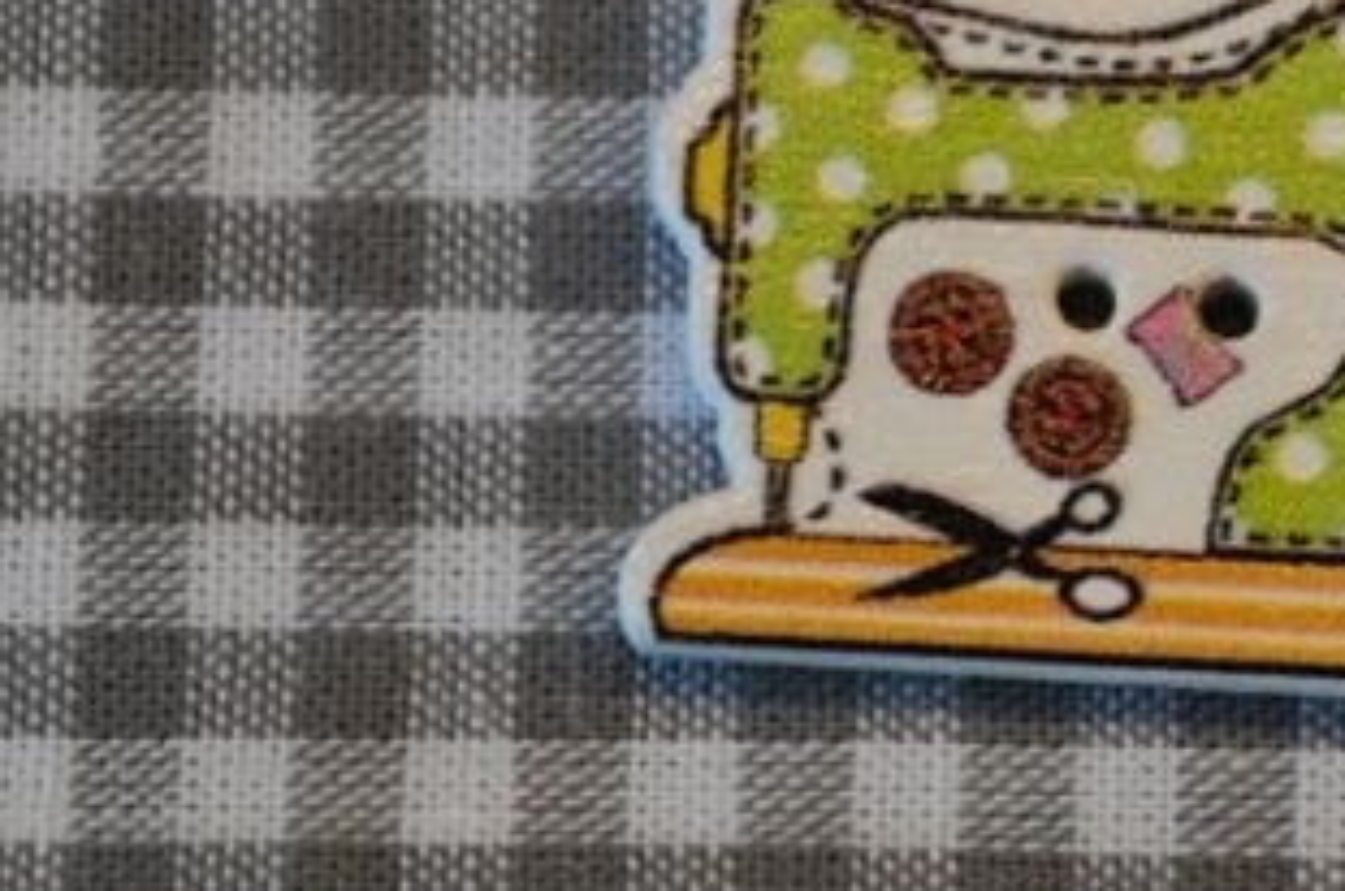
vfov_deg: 6.4
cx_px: 1237
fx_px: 7915
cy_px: 301
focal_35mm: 212
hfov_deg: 9.7
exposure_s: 1/30
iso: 800
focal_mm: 55
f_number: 5.6
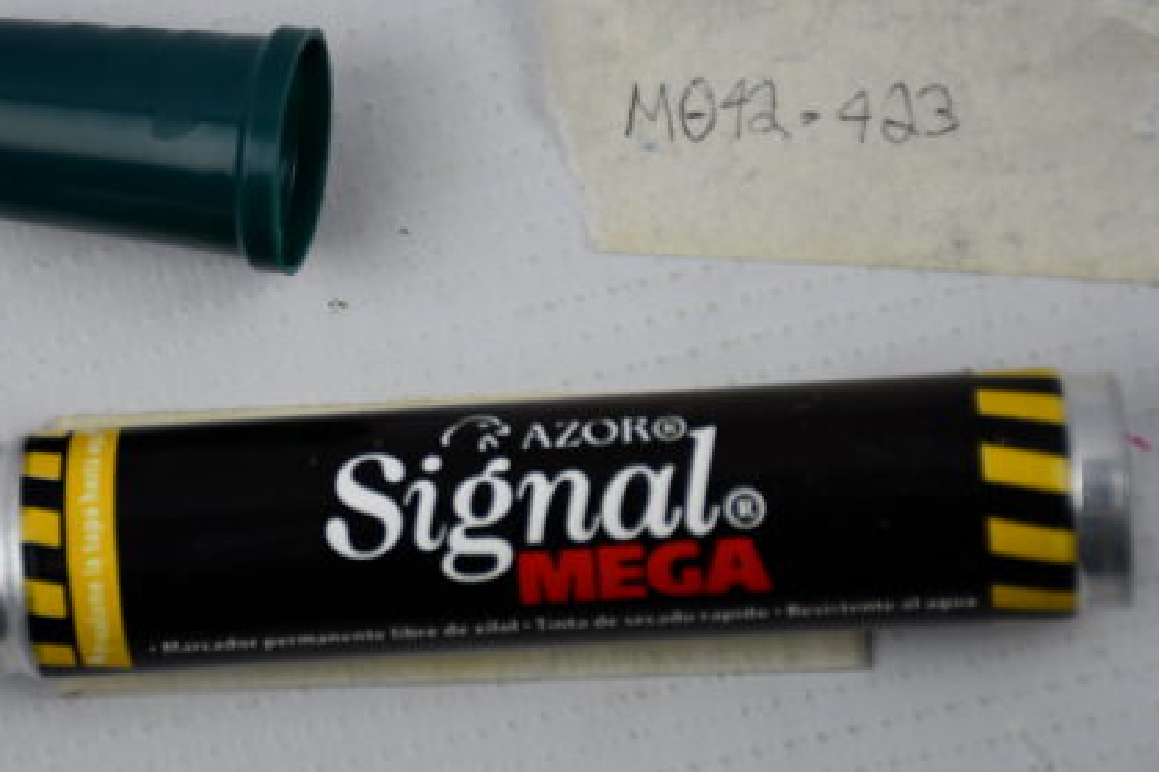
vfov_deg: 6.8
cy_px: 298
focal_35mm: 203
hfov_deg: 10.1
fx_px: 6535
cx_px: 397
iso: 500
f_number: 5.3
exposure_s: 1/250
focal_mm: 95
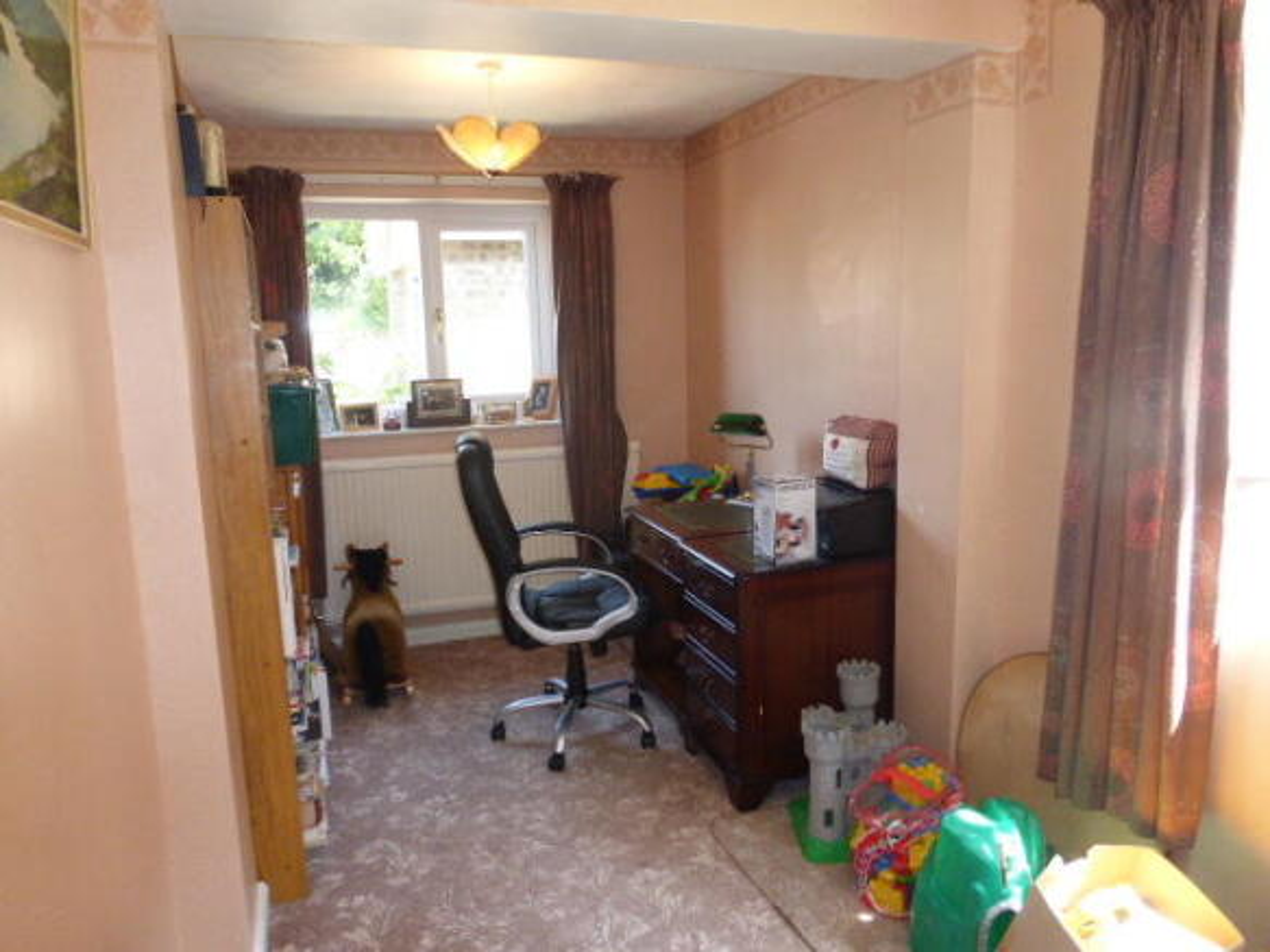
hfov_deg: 71.6
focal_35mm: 24
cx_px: 635
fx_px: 880
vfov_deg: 56.8
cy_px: 476
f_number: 3.3
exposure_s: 1/60
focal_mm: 4.3
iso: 400
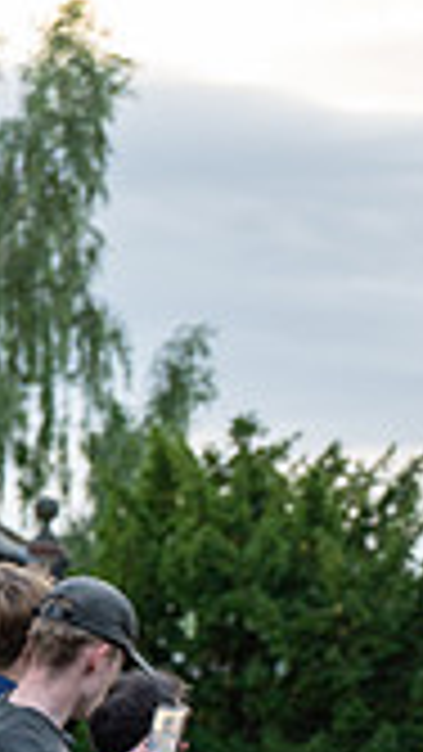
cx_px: 657
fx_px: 5461
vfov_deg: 7.8
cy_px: 820
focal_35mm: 274
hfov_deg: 4.4
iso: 1000
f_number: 3.2
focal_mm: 97
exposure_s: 1/640
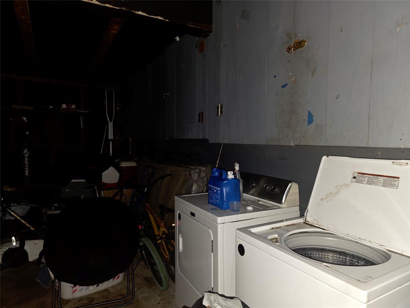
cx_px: 205
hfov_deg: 73.9
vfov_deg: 58.9
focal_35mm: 23
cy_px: 154
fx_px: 272
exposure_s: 1/12
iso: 160
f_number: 1.7
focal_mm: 6.3
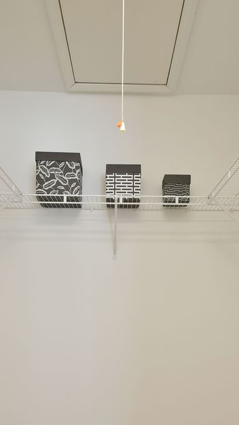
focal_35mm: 37
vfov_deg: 52.3
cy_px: 308
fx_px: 415
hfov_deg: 32.1
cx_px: 121
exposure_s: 1/13
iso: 200
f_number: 8
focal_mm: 15
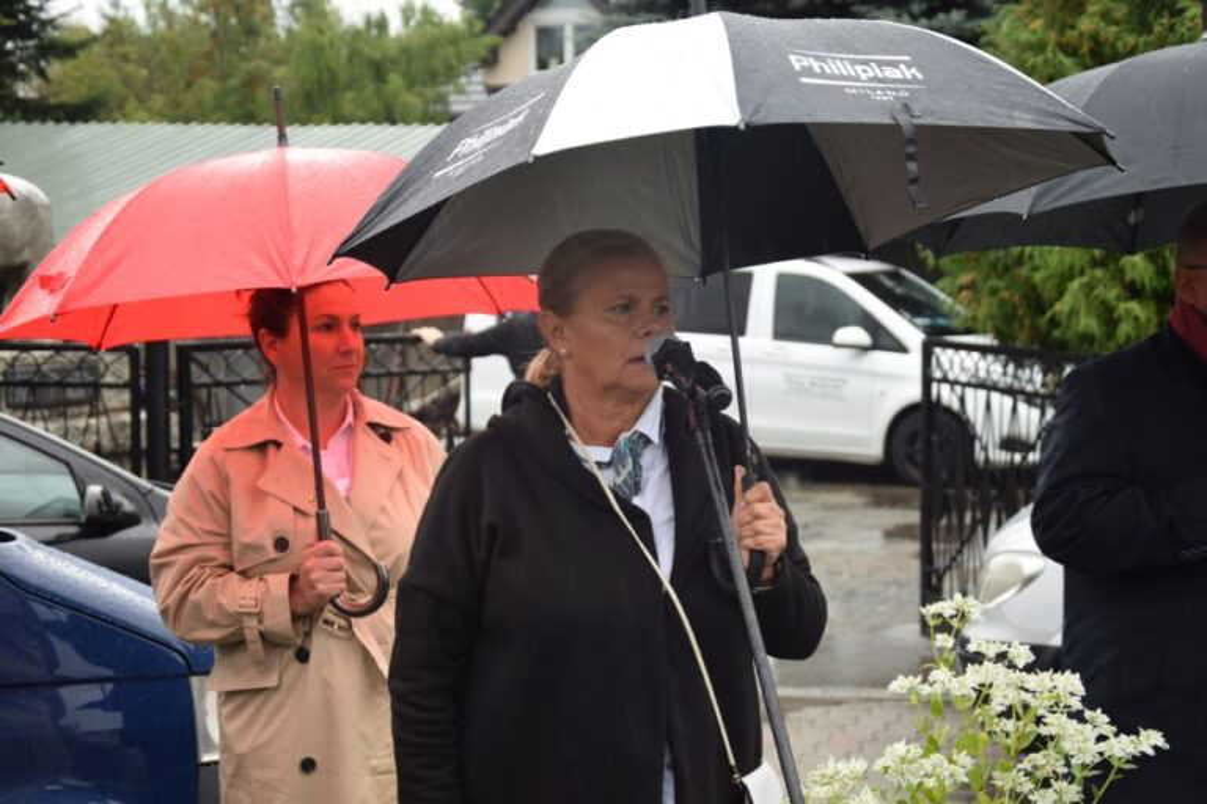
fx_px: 2615
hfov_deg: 26.0
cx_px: 604
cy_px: 402
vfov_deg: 17.5
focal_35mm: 78
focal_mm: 52
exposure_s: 1/100
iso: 400
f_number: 5
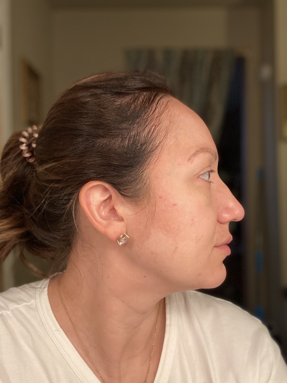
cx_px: 144
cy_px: 192
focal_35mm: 30
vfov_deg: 60.0
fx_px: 332
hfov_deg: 46.8
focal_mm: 2.71
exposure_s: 1/60
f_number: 2.2
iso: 200
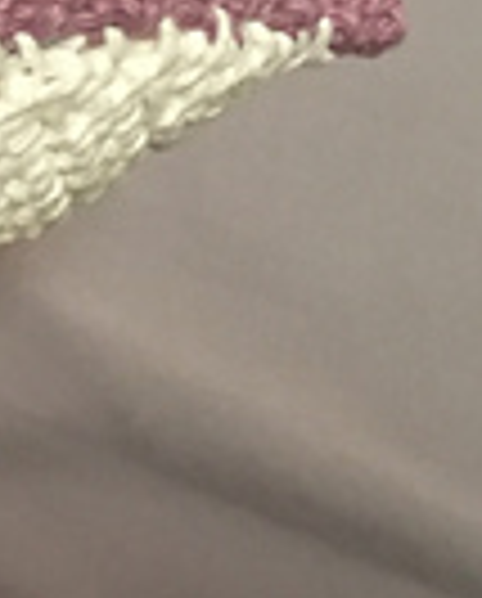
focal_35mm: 136
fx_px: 2417
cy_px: 85
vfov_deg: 14.0
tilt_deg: -67.2
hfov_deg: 10.3
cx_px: -559
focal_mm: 4.15
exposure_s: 1/15
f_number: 2.2
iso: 400
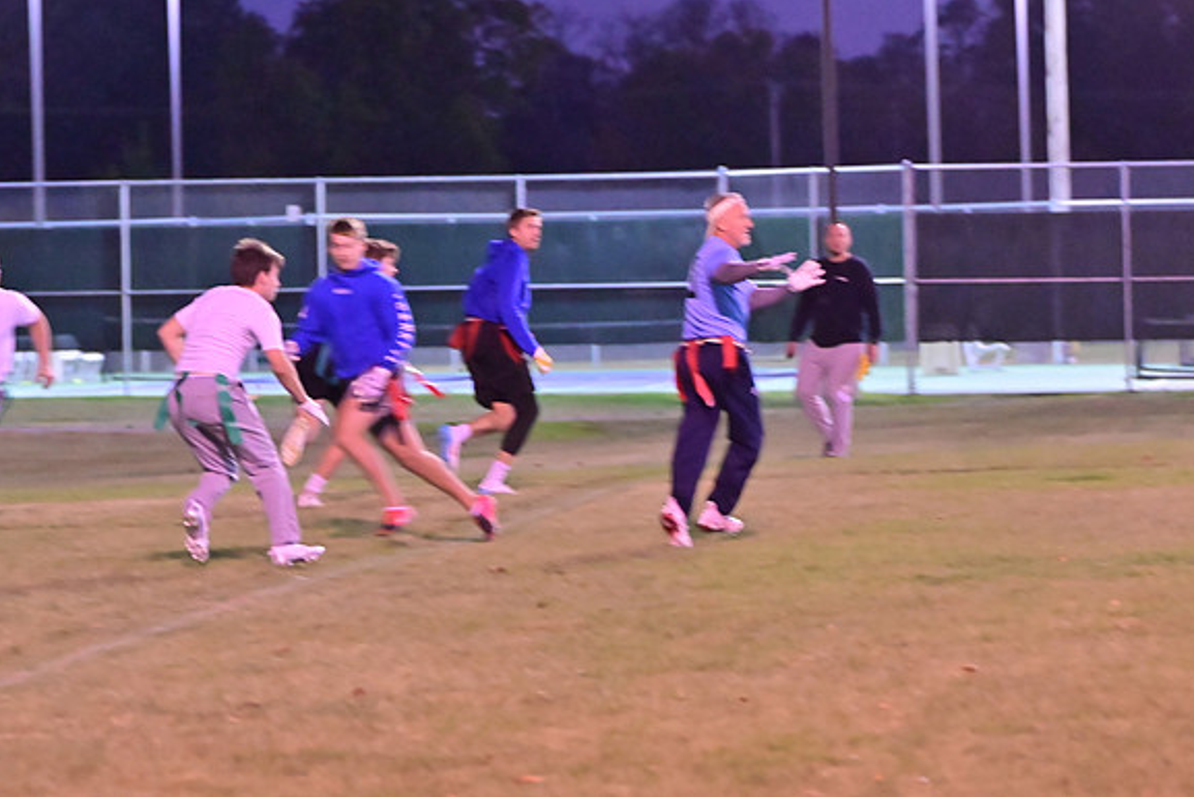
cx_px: 598
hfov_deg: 10.9
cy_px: 398
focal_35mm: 188
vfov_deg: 7.3
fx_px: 6237
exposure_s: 1/320
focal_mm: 125
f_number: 4
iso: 6400
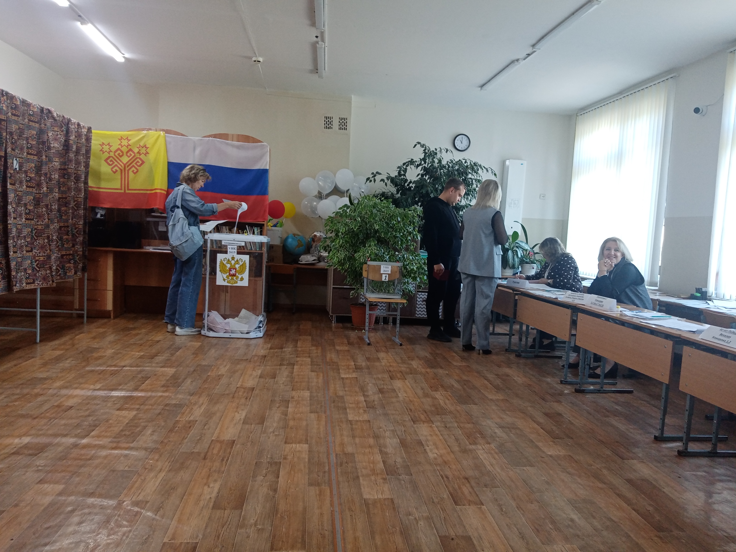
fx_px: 553
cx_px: 368
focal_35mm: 26
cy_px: 276
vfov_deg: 53.1
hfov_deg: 67.3
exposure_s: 1/33.3
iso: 129
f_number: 1.8
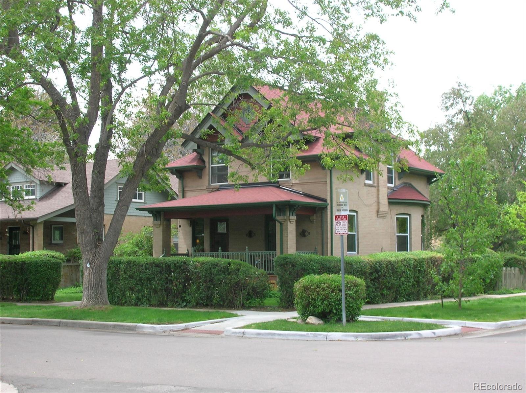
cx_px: 263
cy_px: 196
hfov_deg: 33.3
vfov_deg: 25.2
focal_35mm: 58
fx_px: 880
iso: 50
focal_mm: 9.7
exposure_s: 1/62.1
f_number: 5.9
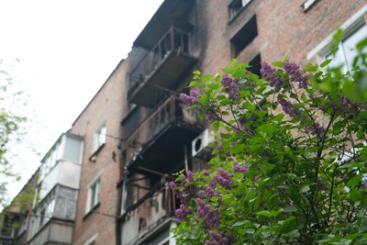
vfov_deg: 26.0
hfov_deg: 38.2
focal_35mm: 52
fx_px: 530
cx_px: 184
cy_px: 122
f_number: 2.8
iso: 250
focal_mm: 52
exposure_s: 1/100
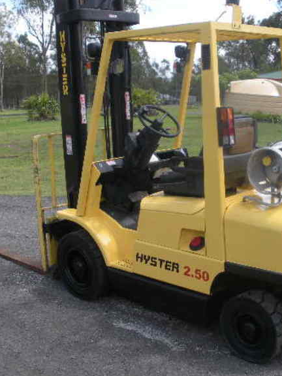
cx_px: 166
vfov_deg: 38.2
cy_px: 195
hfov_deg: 29.1
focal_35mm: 50
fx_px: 543
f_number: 3.5
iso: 64
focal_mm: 6.3
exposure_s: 1/270
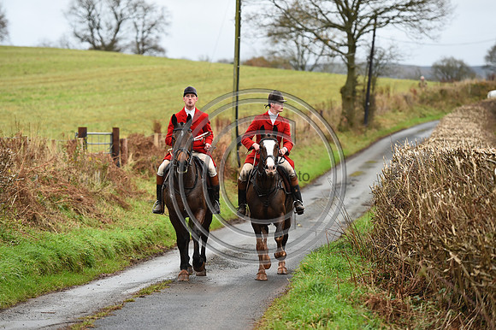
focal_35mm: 140
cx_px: 248
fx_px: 1928
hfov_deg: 14.7
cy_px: 165
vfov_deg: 9.8
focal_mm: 140
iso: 900
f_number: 3.5
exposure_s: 1/1000
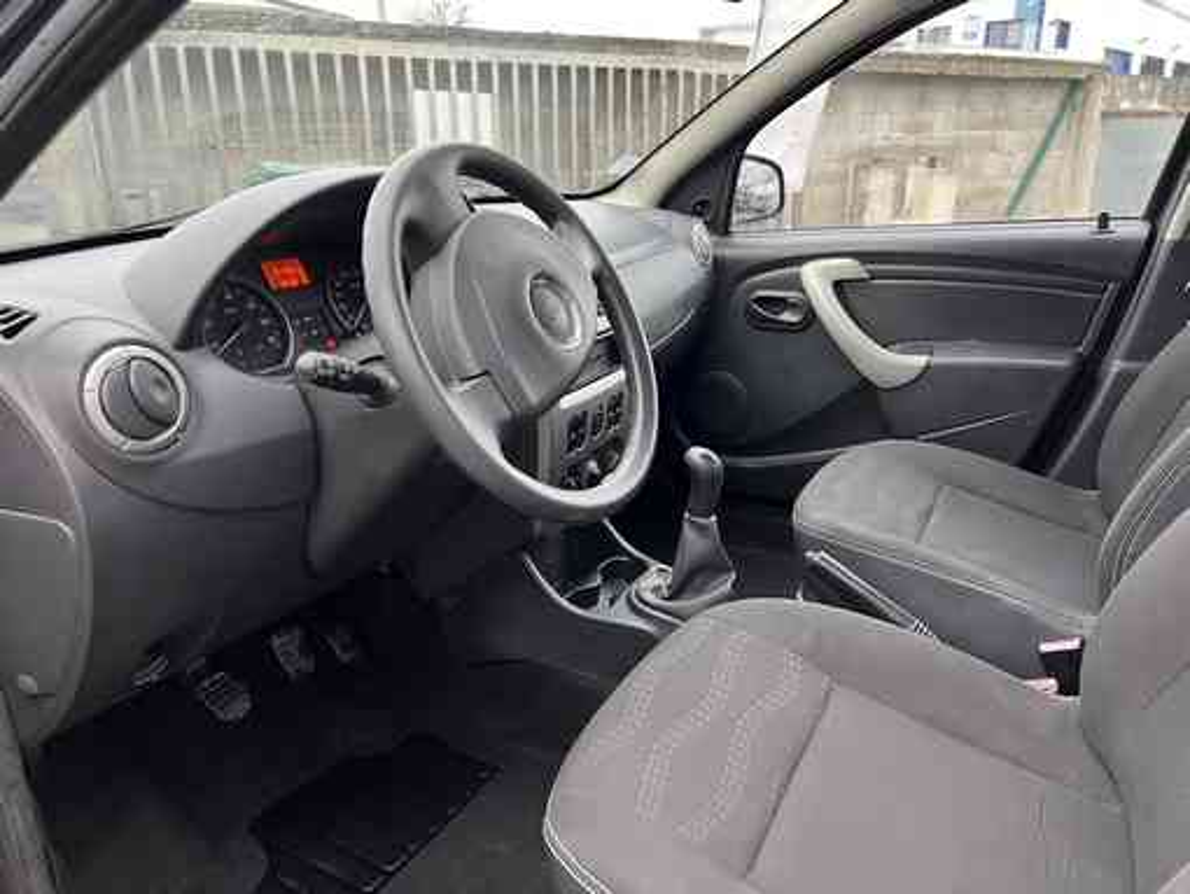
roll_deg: -0.2
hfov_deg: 67.3
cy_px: 447
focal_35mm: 26
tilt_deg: -19.7
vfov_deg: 53.1
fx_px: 894
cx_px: 595
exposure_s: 1/99
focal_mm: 5.7
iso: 125
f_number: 1.5
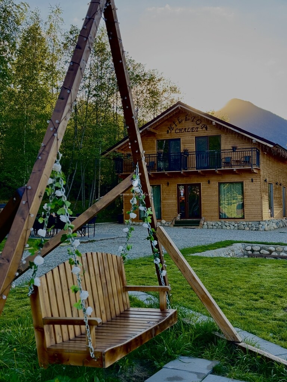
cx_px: 144
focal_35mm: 48
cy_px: 191
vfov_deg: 39.7
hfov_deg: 30.3
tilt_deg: +2.2
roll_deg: +0.5
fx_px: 531
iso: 64
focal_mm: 6.76
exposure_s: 1/304
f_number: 1.78
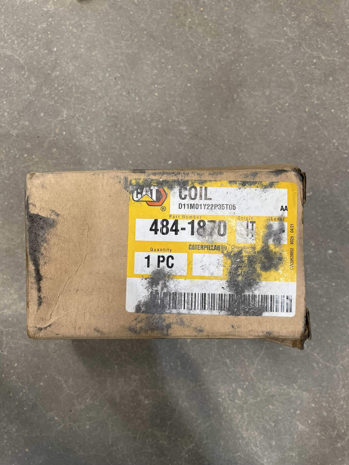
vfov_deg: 67.3
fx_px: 350
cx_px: 174
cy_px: 232
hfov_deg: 53.1
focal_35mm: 26
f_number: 1.6
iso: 100
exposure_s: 1/120
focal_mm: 4.2
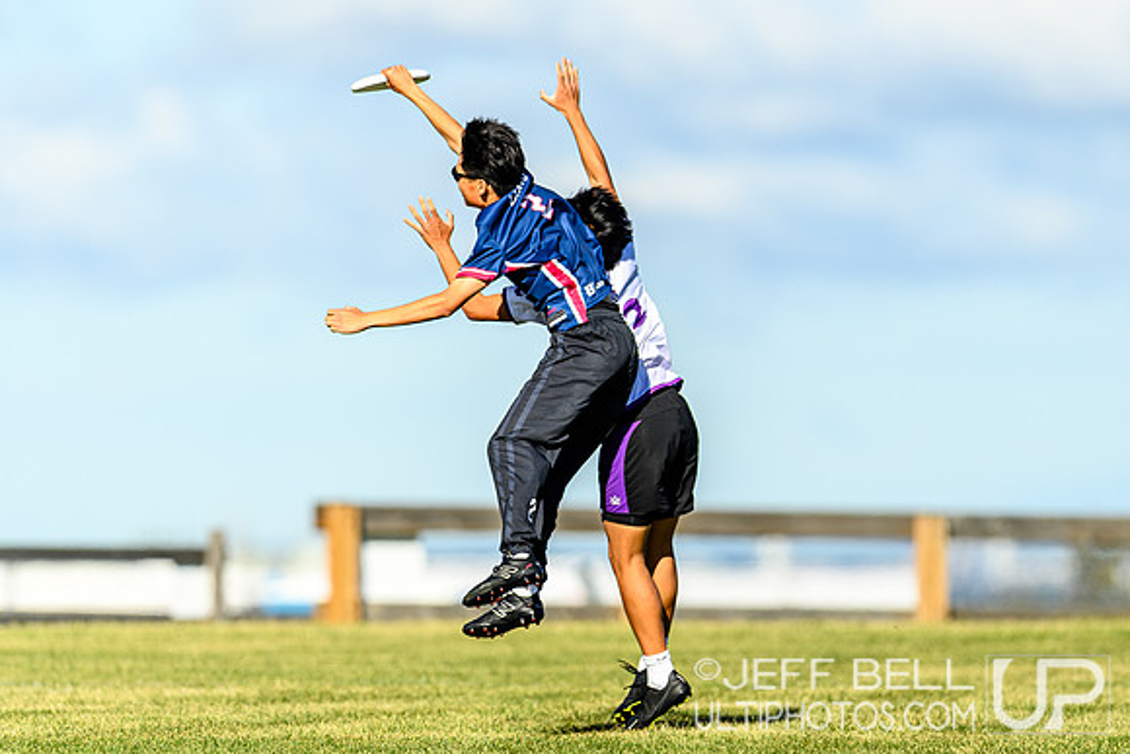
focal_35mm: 590
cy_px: 482
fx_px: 18515
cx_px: 630
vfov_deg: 2.3
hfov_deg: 3.5
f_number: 3.2
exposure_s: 1/1600
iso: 100
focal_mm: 400
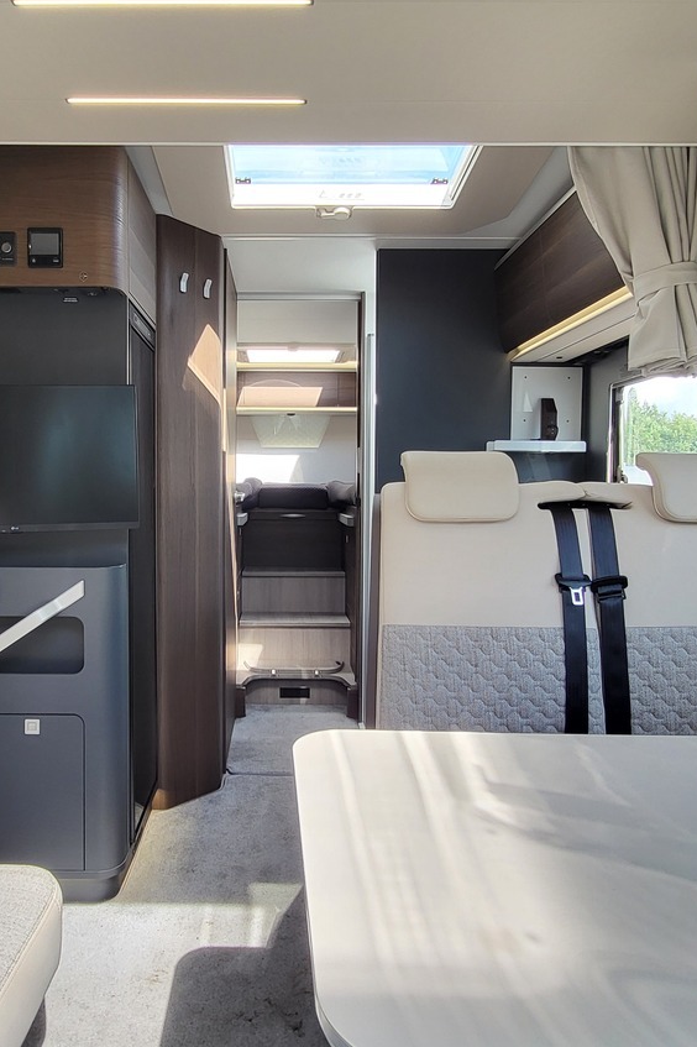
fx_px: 668
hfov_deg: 54.6
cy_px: 508
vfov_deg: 76.1
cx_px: 276
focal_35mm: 23
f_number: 2.2
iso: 50
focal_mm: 1.74
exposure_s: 1/50
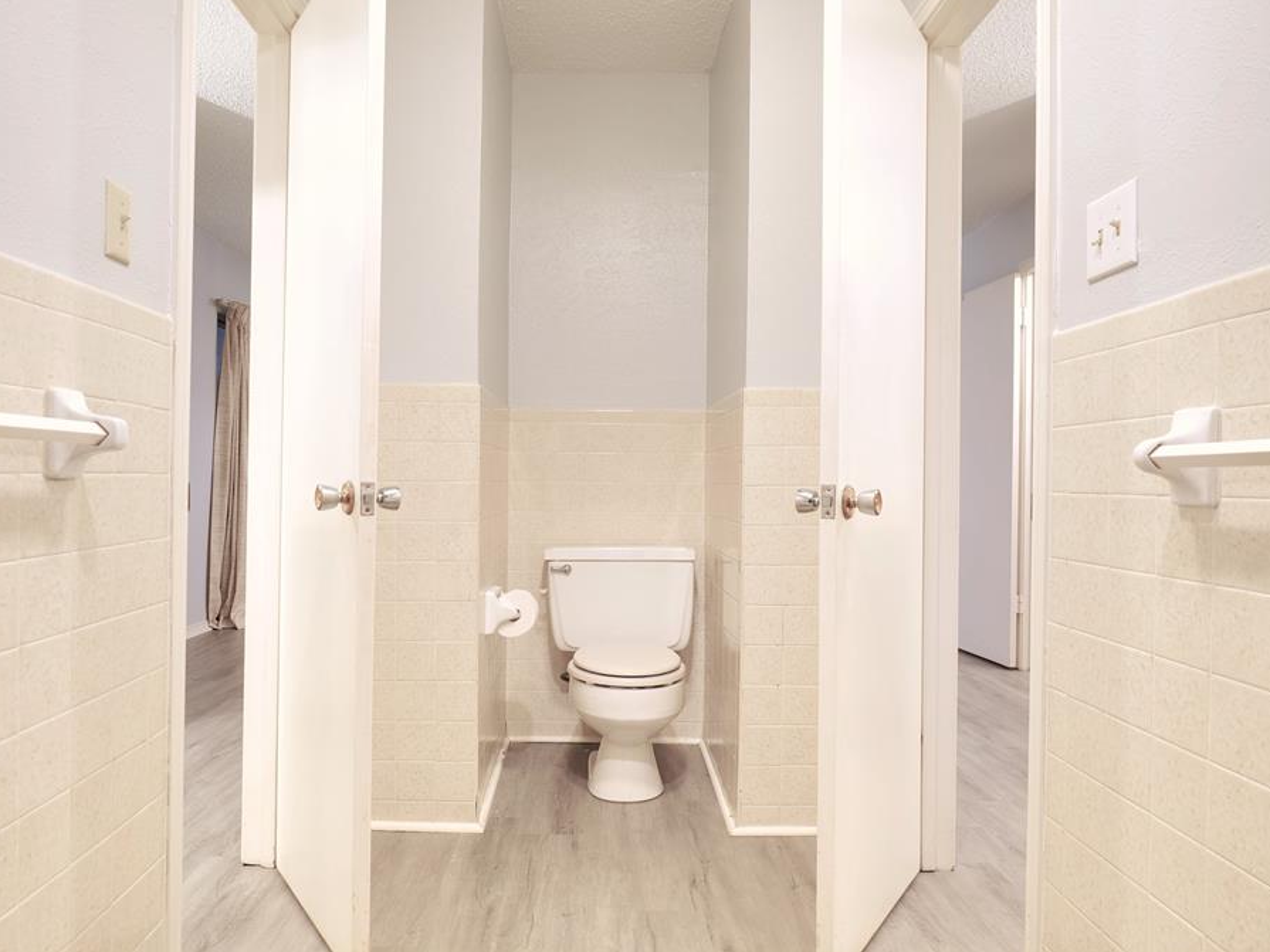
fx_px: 807
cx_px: 599
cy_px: 472
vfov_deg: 61.1
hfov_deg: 76.3
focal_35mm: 22
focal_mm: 20
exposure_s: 1/2.5
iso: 640
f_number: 8
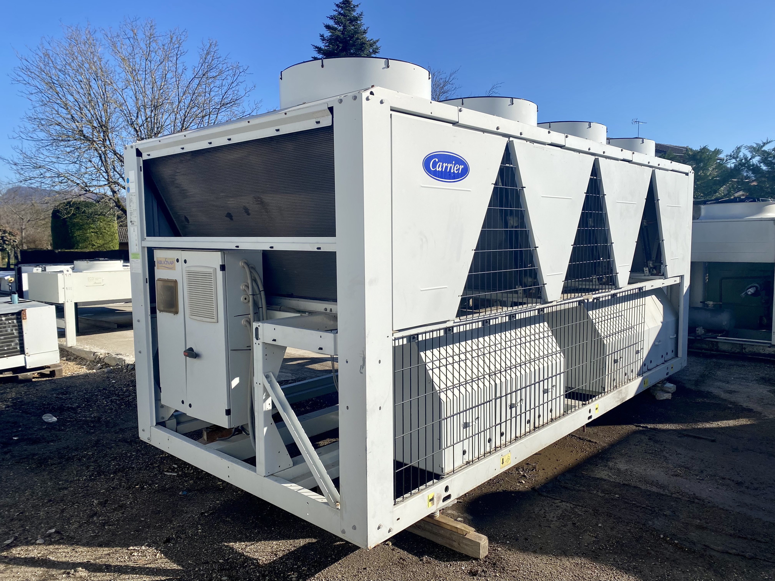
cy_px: 290
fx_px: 582
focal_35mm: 26
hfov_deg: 67.3
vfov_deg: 53.1
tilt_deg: -4.3
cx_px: 388
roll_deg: +0.2
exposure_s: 1/3731
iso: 32
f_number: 1.8
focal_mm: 4.25
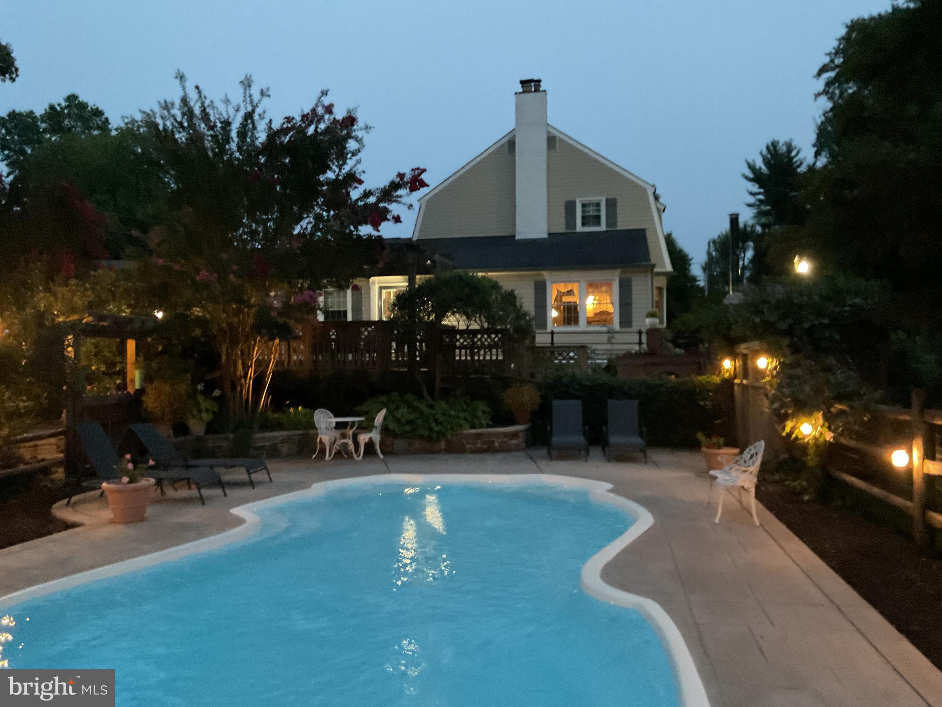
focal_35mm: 29
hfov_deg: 61.7
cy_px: 354
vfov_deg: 48.2
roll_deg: +1.9
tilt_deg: +2.8
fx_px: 789
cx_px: 471
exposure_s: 1/20
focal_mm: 3
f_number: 1.8
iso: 500
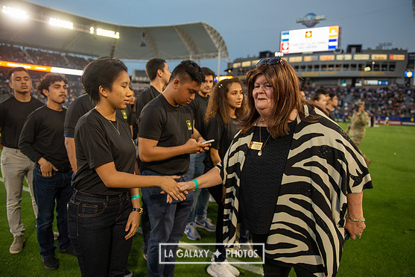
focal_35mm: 25
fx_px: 288
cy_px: 141
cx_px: 212
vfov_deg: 51.3
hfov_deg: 71.5
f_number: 2.8
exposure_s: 1/500
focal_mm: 24
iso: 400
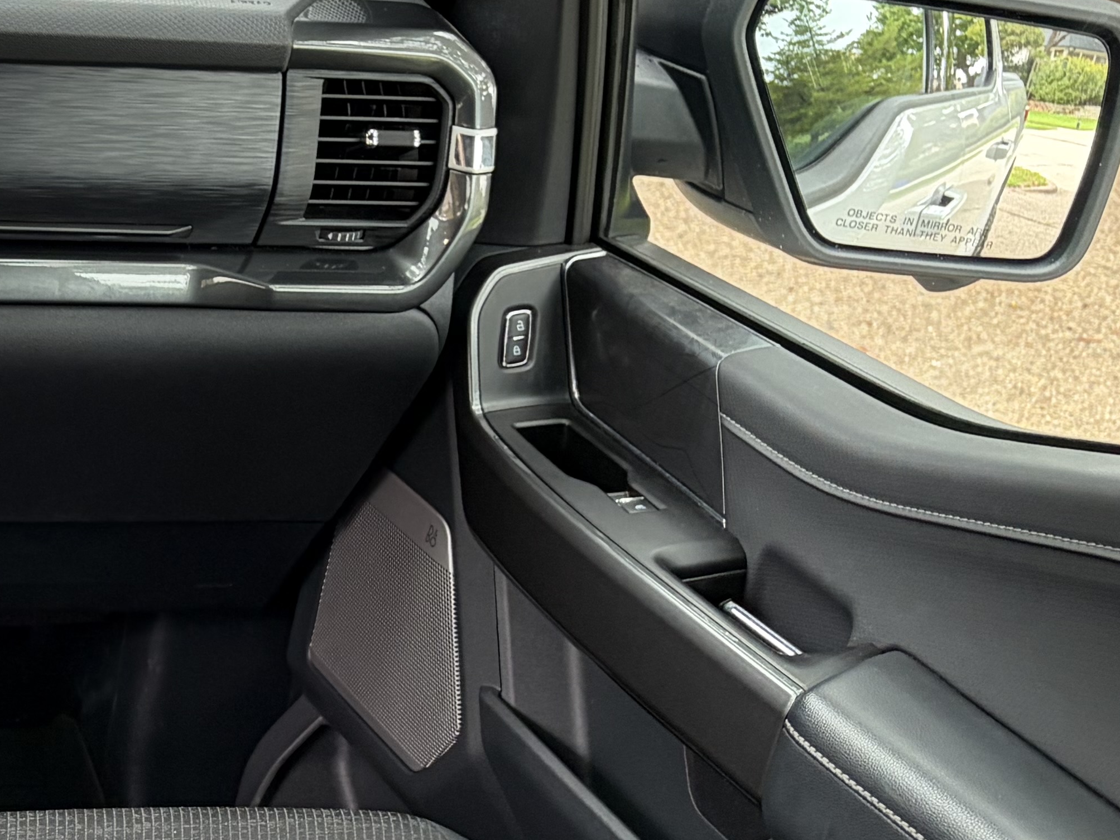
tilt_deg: -22.0
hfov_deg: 23.1
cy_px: 441
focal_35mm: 74
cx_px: -368
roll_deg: -6.1
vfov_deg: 19.9
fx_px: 2394
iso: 125
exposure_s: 1/85
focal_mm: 5.96
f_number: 1.6
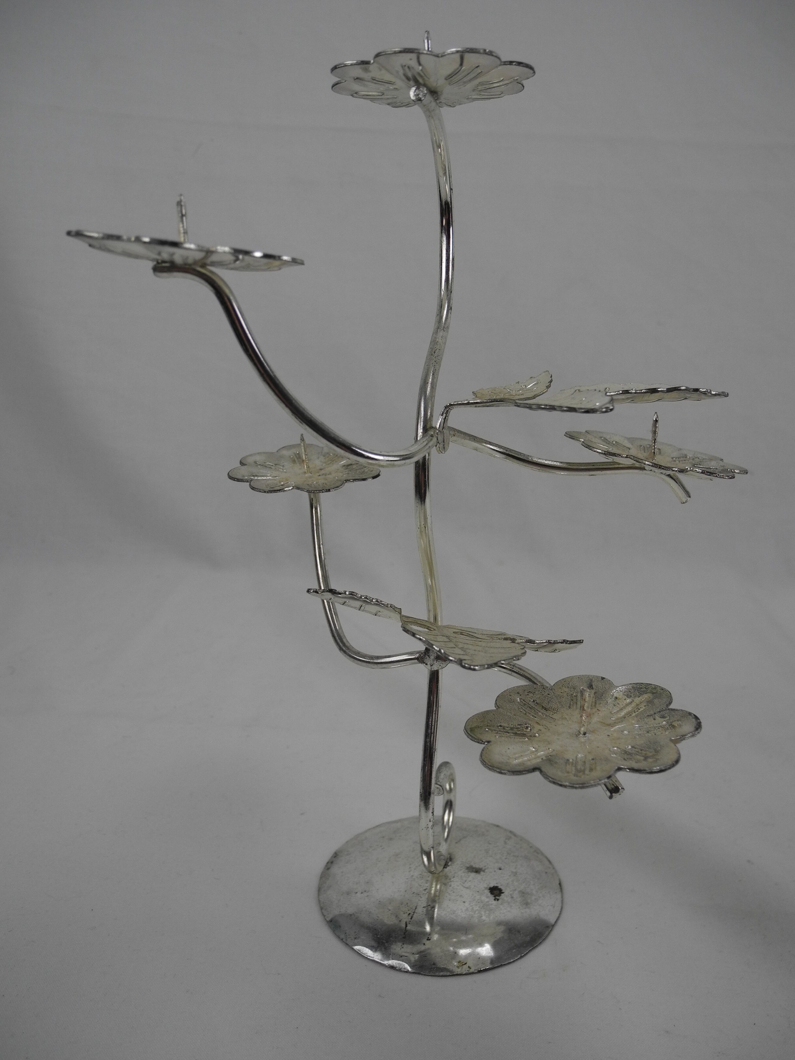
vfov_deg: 61.7
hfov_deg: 48.2
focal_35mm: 29
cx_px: 400
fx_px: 888
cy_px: 539
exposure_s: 1/318
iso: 100
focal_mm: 6
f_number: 2.8
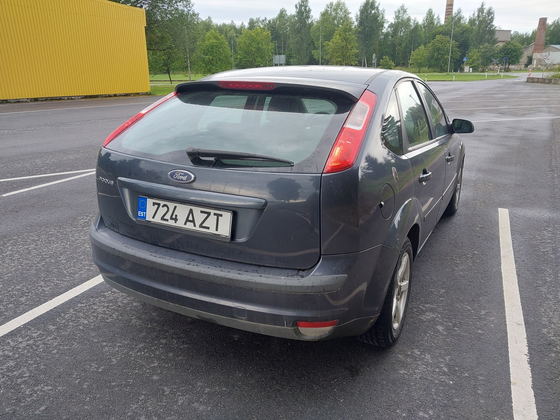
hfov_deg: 65.3
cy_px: 210
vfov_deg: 51.4
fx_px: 437
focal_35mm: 27
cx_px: 280
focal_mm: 4
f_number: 1.8
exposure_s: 1/100
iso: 32
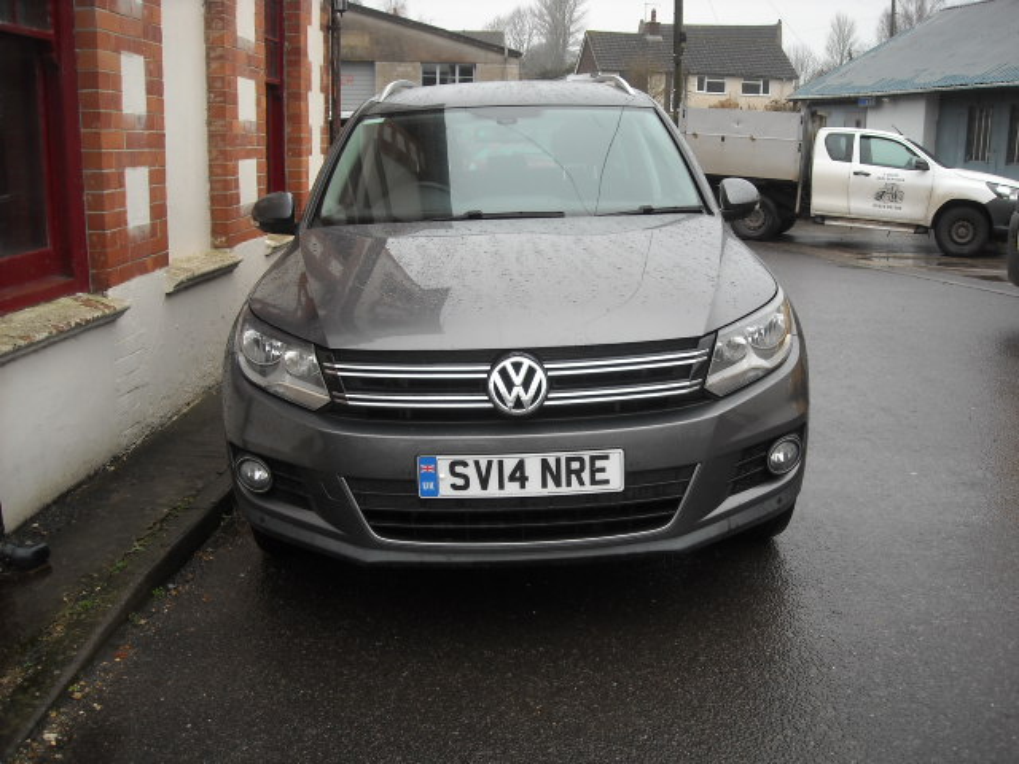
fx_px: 1030
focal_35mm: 35
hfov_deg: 52.6
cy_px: 382
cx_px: 510
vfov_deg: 40.7
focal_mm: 5.7
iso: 64
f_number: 2.8
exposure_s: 1/96
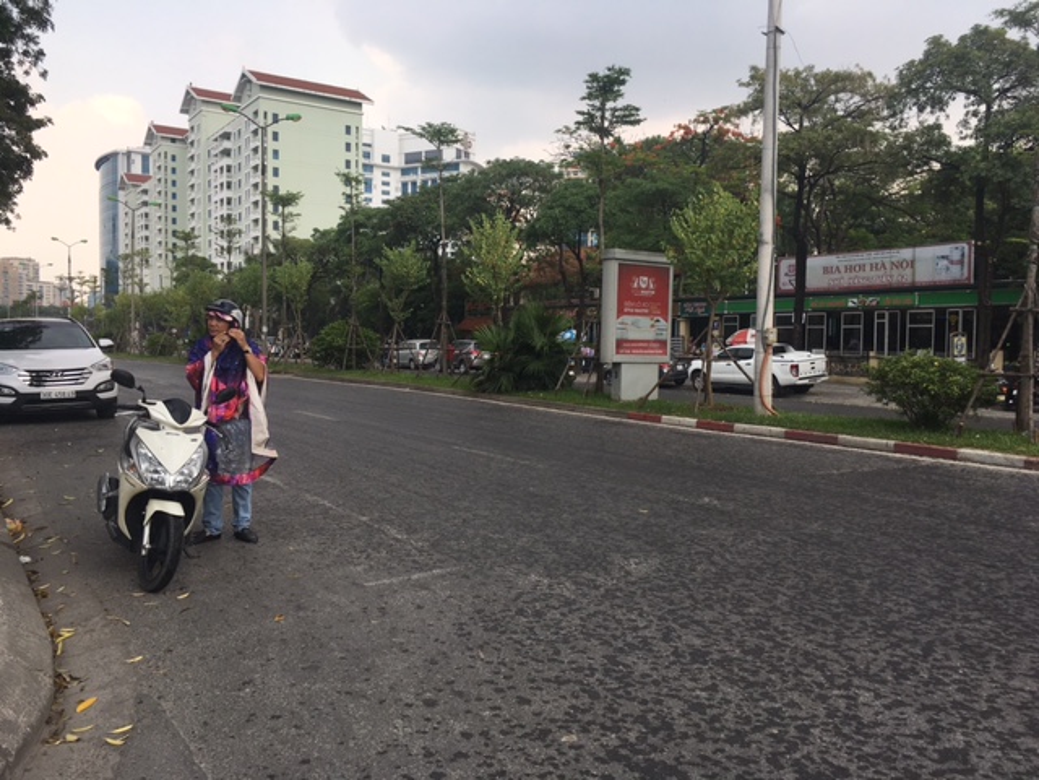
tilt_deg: -1.9
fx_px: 870
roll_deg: -1.7
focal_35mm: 29
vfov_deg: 48.2
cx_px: 520
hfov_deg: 61.7
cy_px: 390
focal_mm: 4.15
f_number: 2.2
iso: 25
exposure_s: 1/466
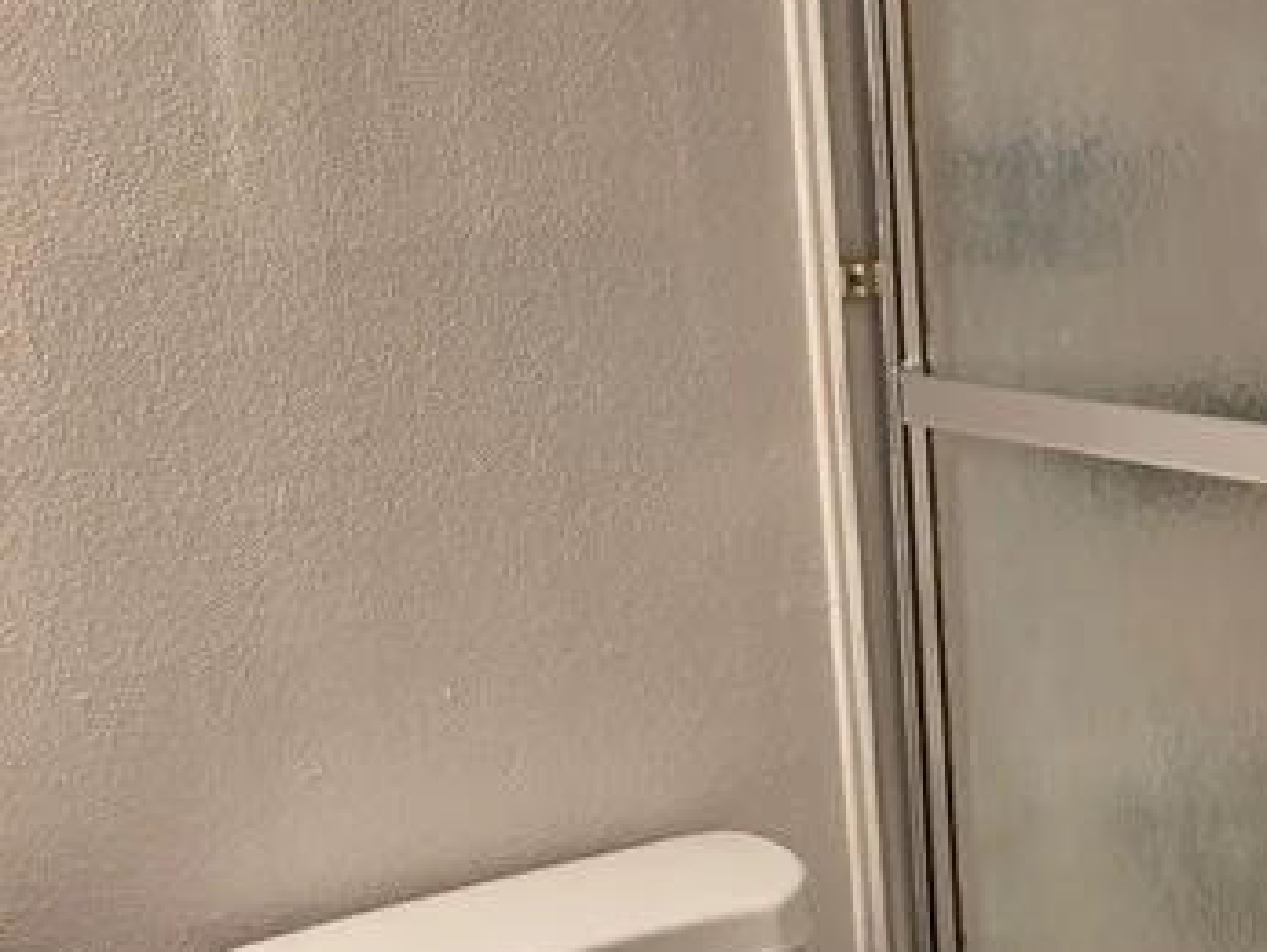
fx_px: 2491
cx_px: 1260
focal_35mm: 68
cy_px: 882
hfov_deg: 27.0
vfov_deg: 21.1
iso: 50
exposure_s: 1/120
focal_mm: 5.4
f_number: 1.8
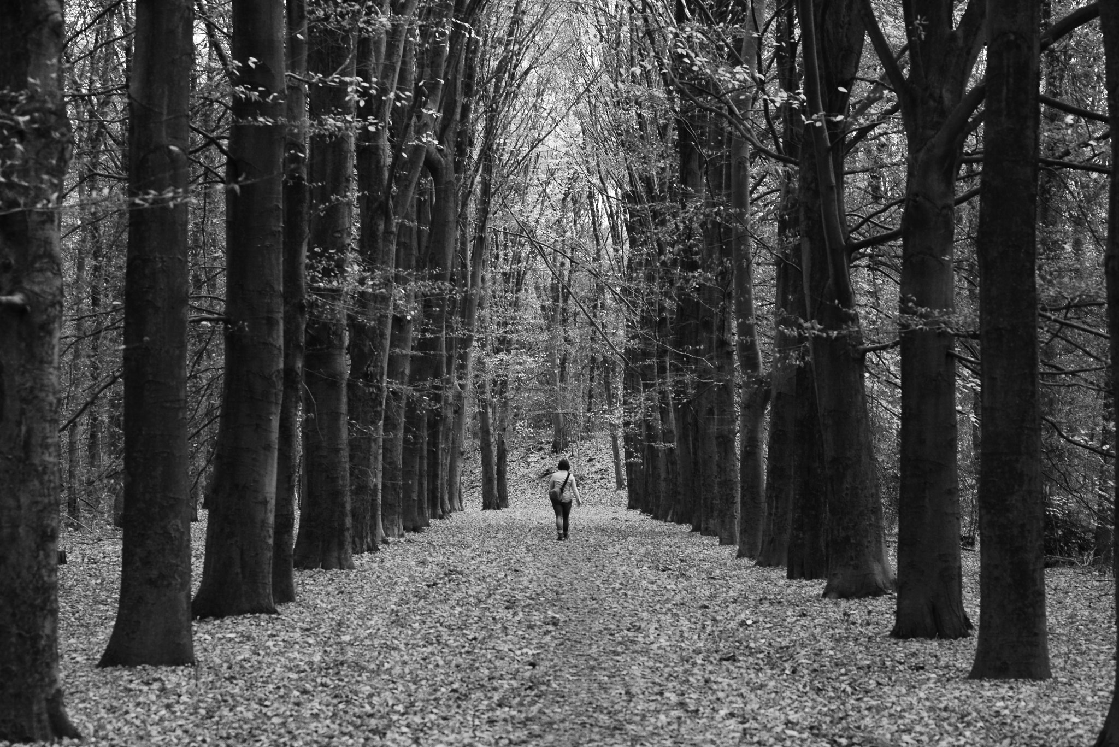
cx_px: 560
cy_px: 374
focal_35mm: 100
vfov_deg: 13.7
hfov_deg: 20.4
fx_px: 3109
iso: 640
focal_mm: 100
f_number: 6.3
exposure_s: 1/160
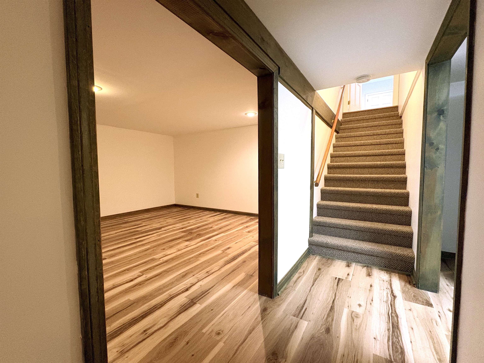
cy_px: 182
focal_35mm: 14
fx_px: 196
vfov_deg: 85.7
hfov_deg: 102.1
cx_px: 242
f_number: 2.2
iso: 500
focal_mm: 2.22
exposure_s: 1/60
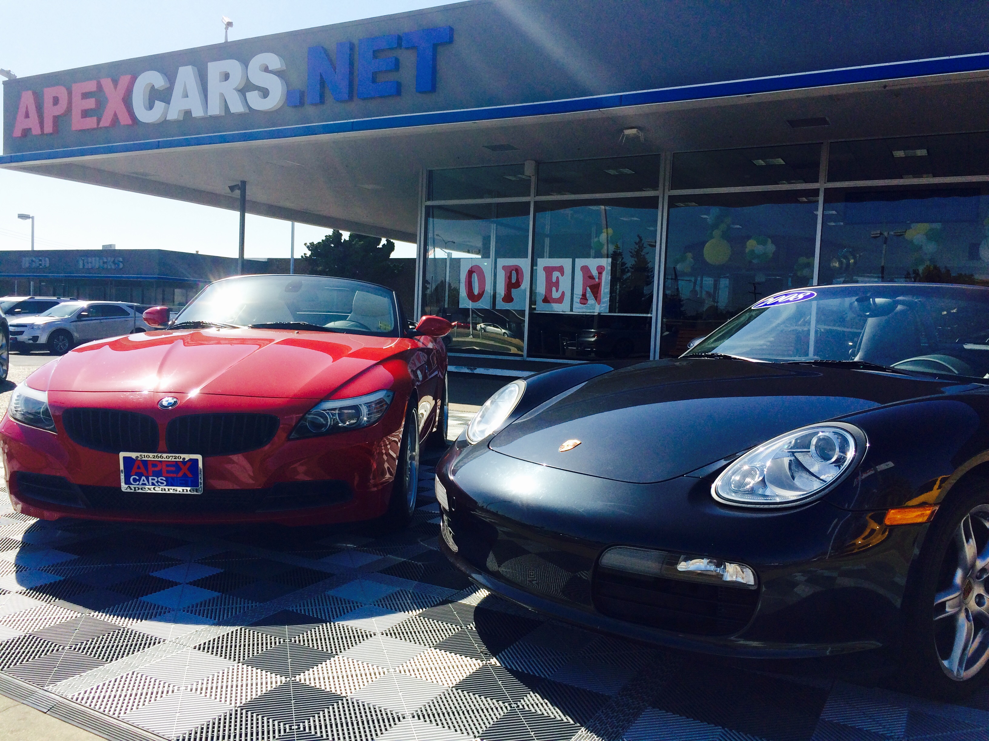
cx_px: 494
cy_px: 370
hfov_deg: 61.7
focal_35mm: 29
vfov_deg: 48.2
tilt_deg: -4.9
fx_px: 829
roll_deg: -2.0
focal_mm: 4.15
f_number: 2.2
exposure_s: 1/2283
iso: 32
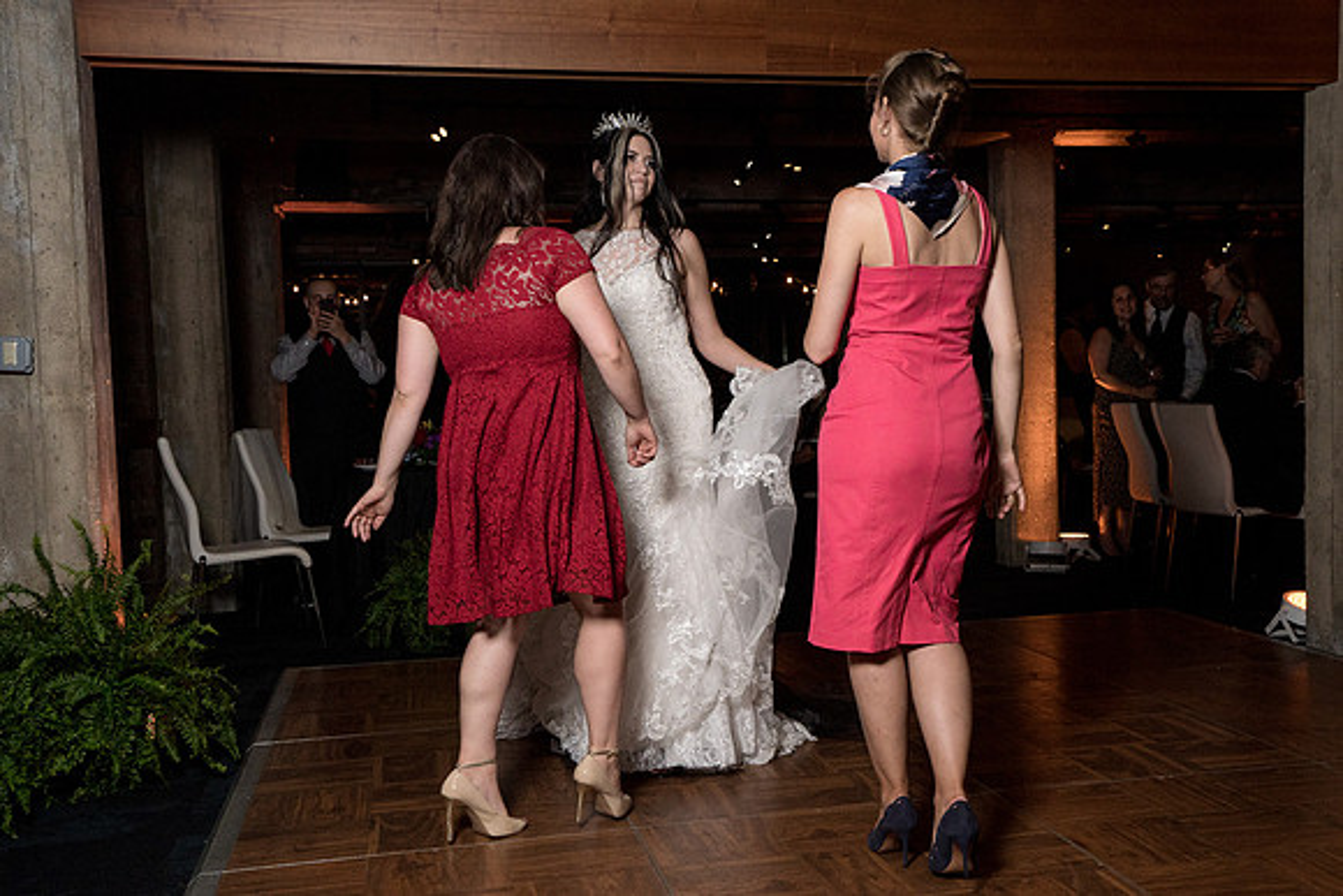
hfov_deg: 49.6
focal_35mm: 39
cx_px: 740
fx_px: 1449
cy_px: 472
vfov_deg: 34.4
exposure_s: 1/200
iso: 2000
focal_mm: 35
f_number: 5.6
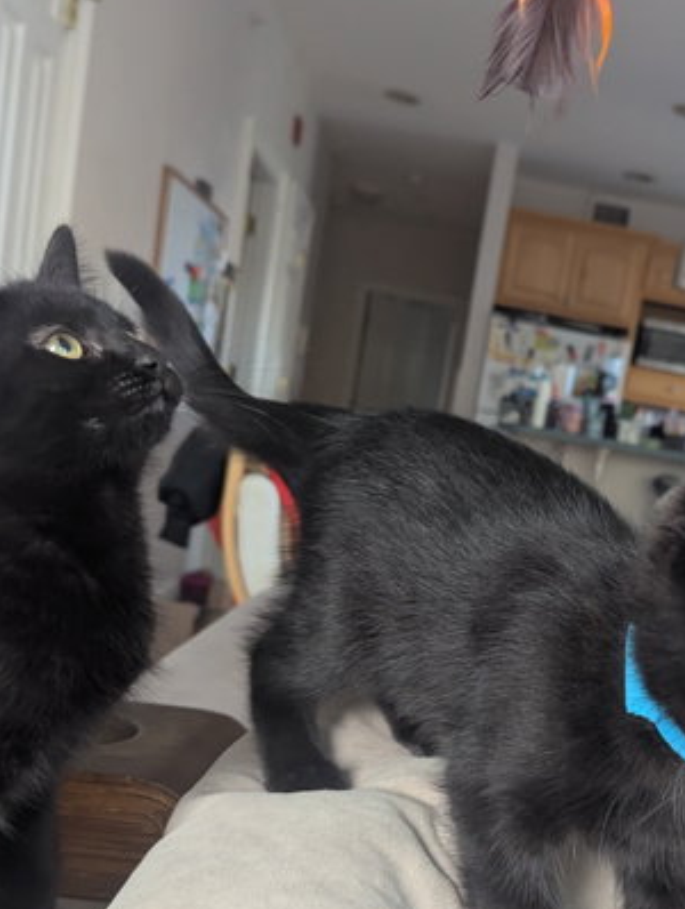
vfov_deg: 45.8
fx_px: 1052
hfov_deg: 35.3
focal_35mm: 40
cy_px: 624
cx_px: 511
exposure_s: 1/198
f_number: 1.85
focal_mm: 6.81
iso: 863
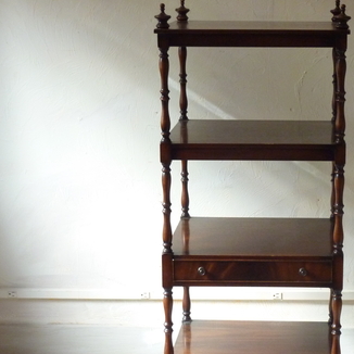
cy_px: 239
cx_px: 278
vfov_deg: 18.1
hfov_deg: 18.0
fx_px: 1111
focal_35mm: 96
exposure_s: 1/40
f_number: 3.9
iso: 400
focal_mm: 9.7
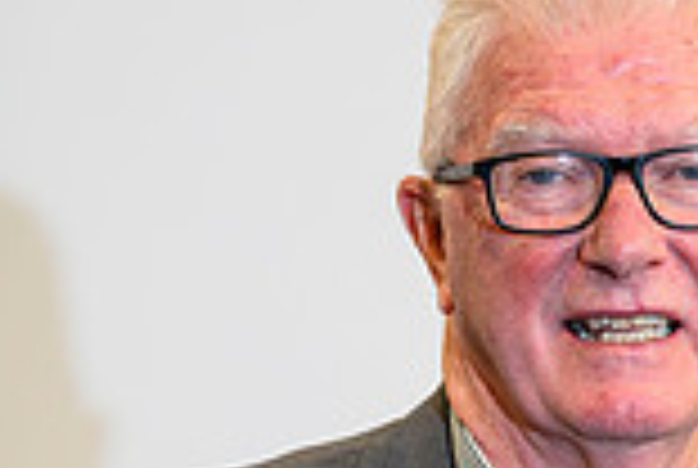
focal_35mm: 381
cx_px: 1279
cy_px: 259
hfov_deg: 5.3
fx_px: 7401
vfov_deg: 3.6
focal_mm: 102
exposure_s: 1/125
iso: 640
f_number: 3.2
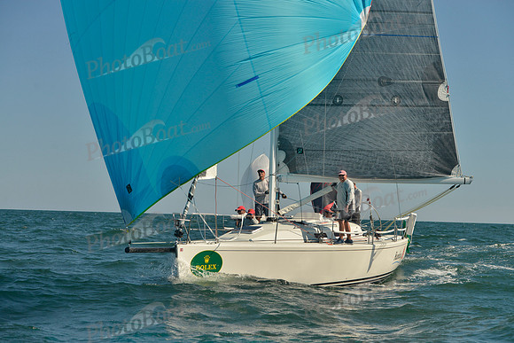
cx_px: 257
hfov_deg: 25.4
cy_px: 172
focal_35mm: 80
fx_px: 1142
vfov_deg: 17.1
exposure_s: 1/1250
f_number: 7.1
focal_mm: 80
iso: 400
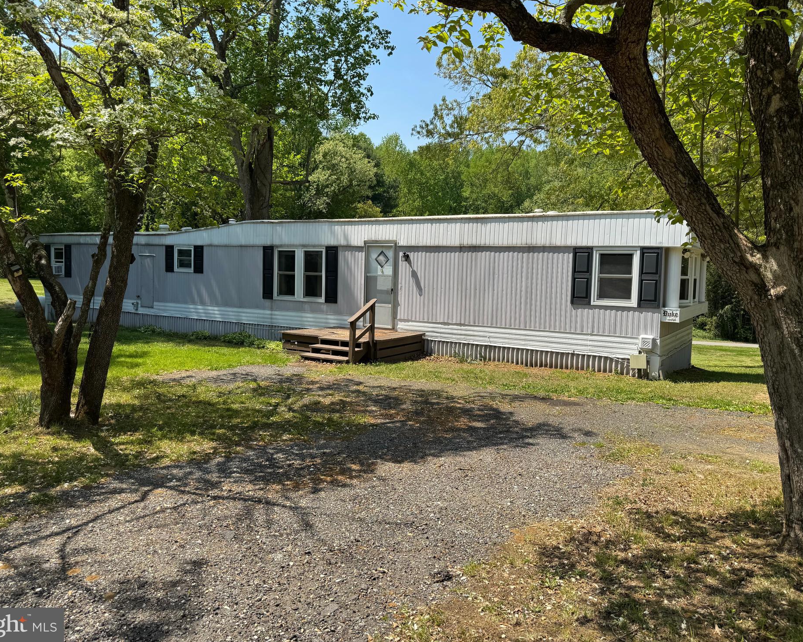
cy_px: 309
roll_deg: -1.5
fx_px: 618
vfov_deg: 54.9
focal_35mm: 26
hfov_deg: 66.0
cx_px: 401
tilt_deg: -4.1
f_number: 1.78
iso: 80
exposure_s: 1/2959
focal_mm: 6.76
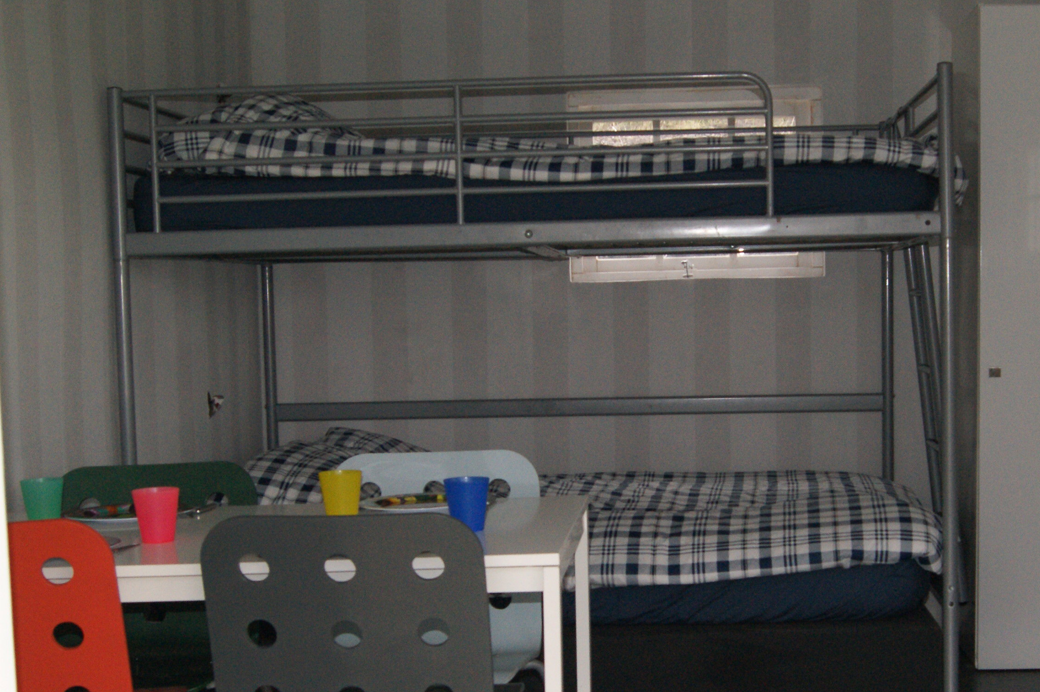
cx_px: 653
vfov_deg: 24.5
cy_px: 437
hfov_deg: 36.1
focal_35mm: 55
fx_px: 1588
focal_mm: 18
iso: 400
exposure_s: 1/60
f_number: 5.6
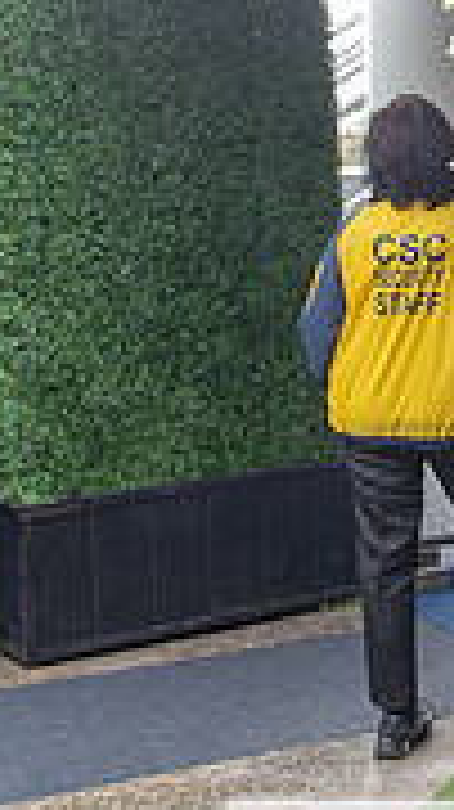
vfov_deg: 25.9
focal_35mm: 81
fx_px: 1737
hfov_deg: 14.4
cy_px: 187
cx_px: 544
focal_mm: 24
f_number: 3.5
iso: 500
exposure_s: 1/250
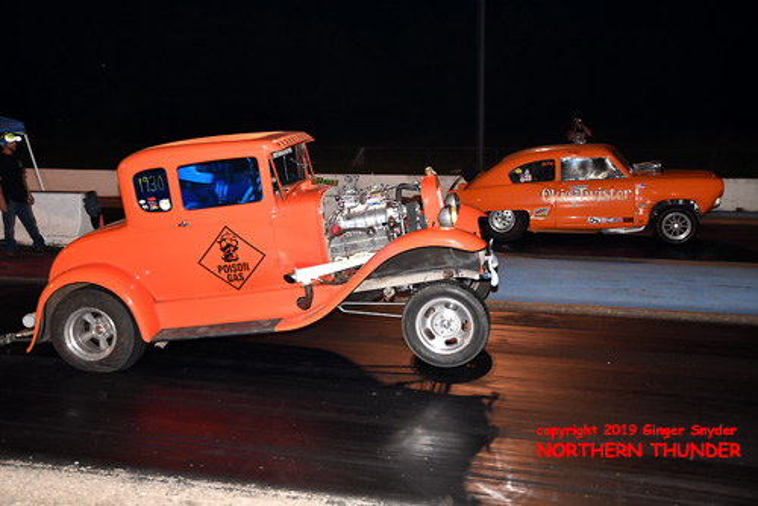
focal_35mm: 38
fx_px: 790
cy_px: 253
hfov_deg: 51.3
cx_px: 379
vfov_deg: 35.5
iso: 800
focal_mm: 25
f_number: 3
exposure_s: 1/250
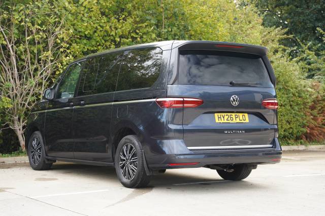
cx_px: 162
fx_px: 578
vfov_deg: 21.2
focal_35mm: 64
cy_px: 108
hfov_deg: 31.4
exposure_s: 1/160
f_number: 4
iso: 320
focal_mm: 64.1
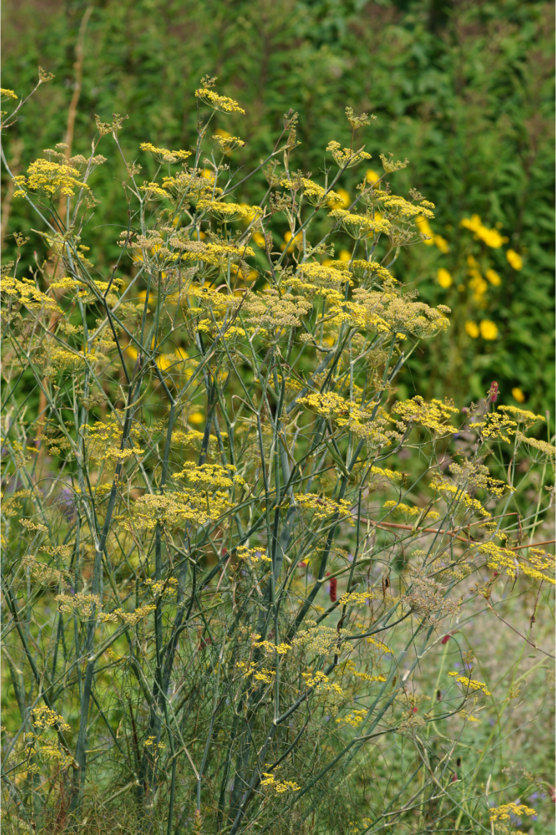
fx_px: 3475
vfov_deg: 13.7
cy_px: 418
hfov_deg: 9.1
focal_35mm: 150
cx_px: 278
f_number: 6.3
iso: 100
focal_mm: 100
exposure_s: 1/250
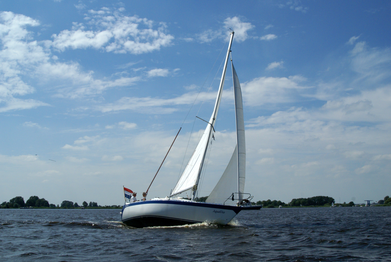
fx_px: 457
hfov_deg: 46.3
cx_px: 196
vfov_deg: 32.0
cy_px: 131
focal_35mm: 42
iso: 400
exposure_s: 1/640
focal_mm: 28
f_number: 16
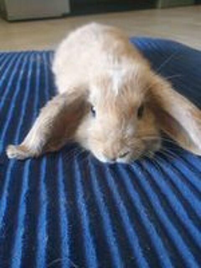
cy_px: 134
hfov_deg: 53.1
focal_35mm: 26
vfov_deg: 67.3
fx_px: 201
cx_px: 100
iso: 250
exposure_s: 1/46
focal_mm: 4.3
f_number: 1.5
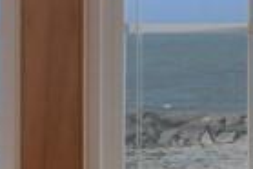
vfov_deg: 4.4
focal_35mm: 310
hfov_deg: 6.5
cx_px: -160
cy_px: 126
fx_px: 2181
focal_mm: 28
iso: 160
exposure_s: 1/250
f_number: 10
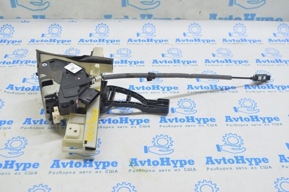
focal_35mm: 44
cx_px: 144
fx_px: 349
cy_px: 96
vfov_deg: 30.8
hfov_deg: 45.0
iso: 400
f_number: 5.6
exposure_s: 1/20
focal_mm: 29
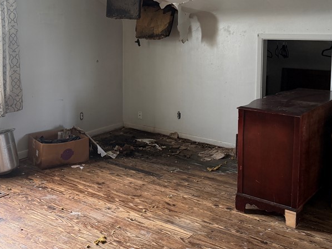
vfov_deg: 34.4
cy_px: 62
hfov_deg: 45.6
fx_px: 393
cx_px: 142
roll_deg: +0.0
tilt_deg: -5.6
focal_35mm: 41
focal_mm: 6.76
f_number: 1.78
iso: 200
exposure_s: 1/92
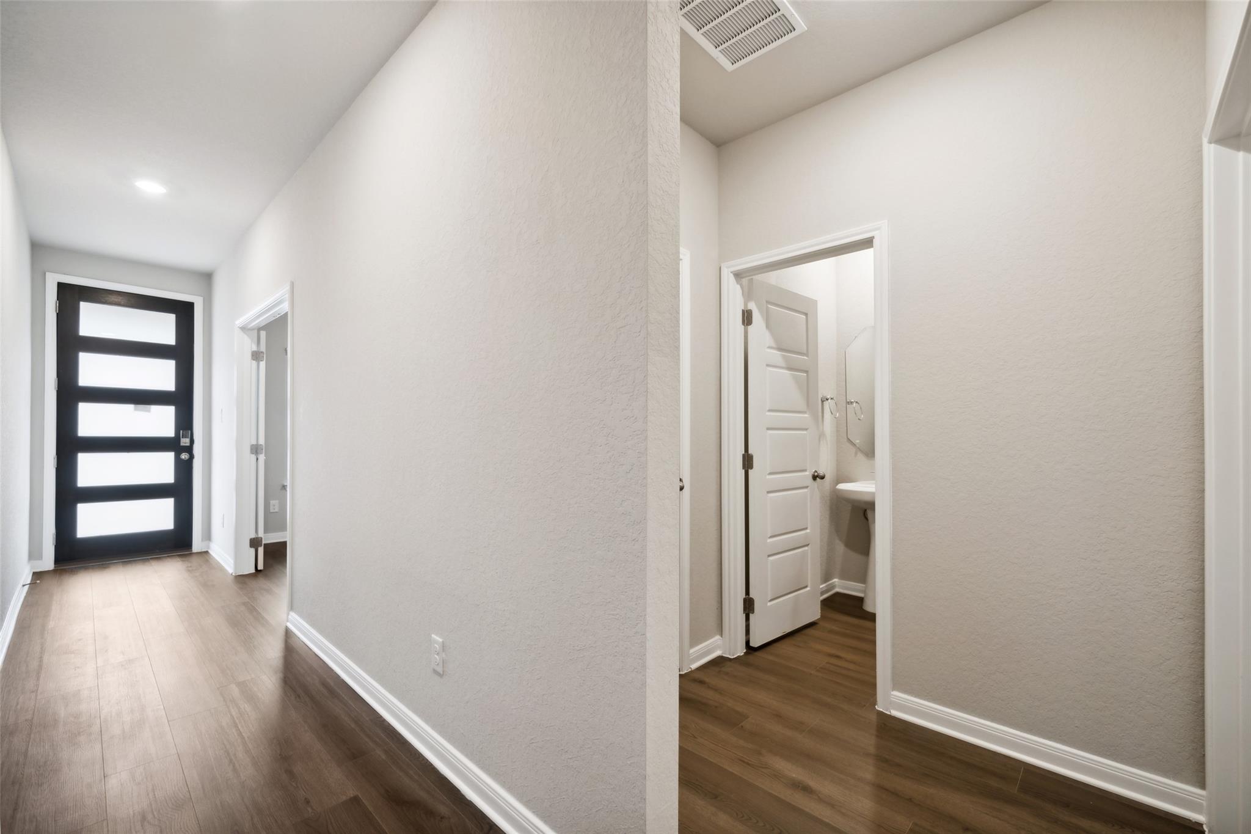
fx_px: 486
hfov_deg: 104.3
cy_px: 417
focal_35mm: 14
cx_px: 626
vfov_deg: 81.2
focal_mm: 14
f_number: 8
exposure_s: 1/6
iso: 500
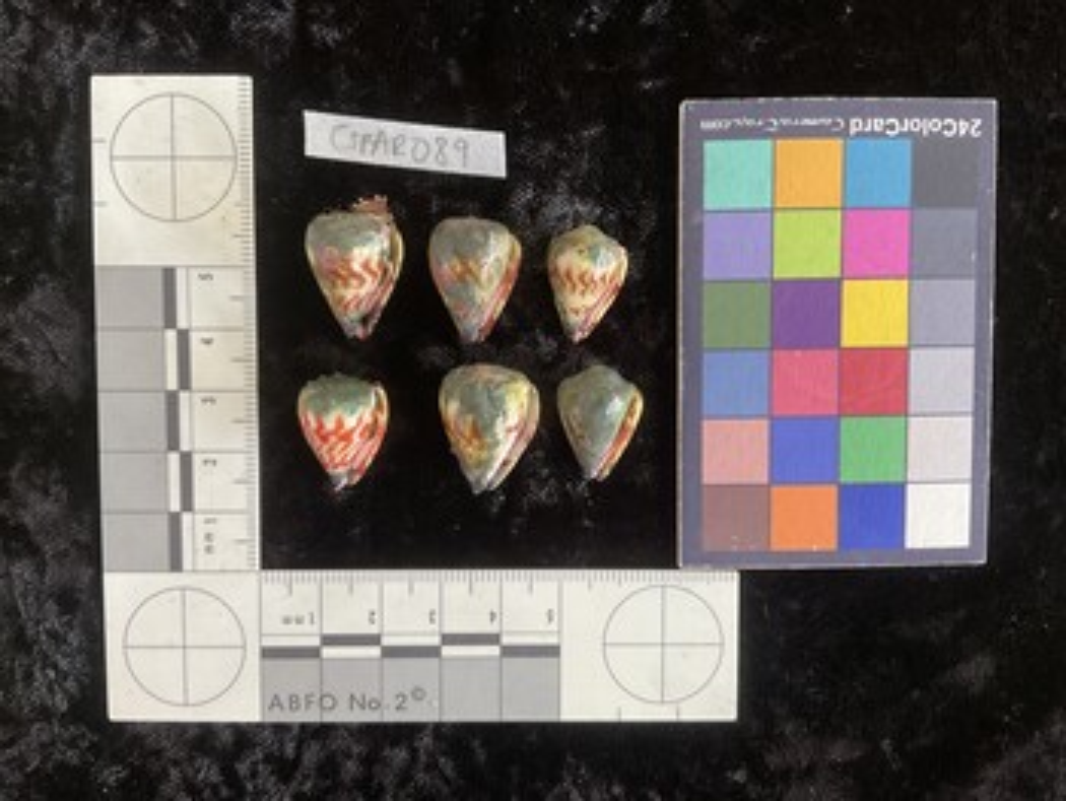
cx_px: 533
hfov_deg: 61.6
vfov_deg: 48.3
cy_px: 400
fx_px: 894
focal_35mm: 29
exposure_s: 1/60
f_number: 1.8
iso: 80
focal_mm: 3
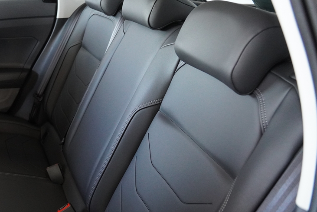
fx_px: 314
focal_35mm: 36
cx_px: 97
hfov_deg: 52.1
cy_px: 107
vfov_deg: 37.2
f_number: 2.8
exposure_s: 1/160
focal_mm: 17
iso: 4000
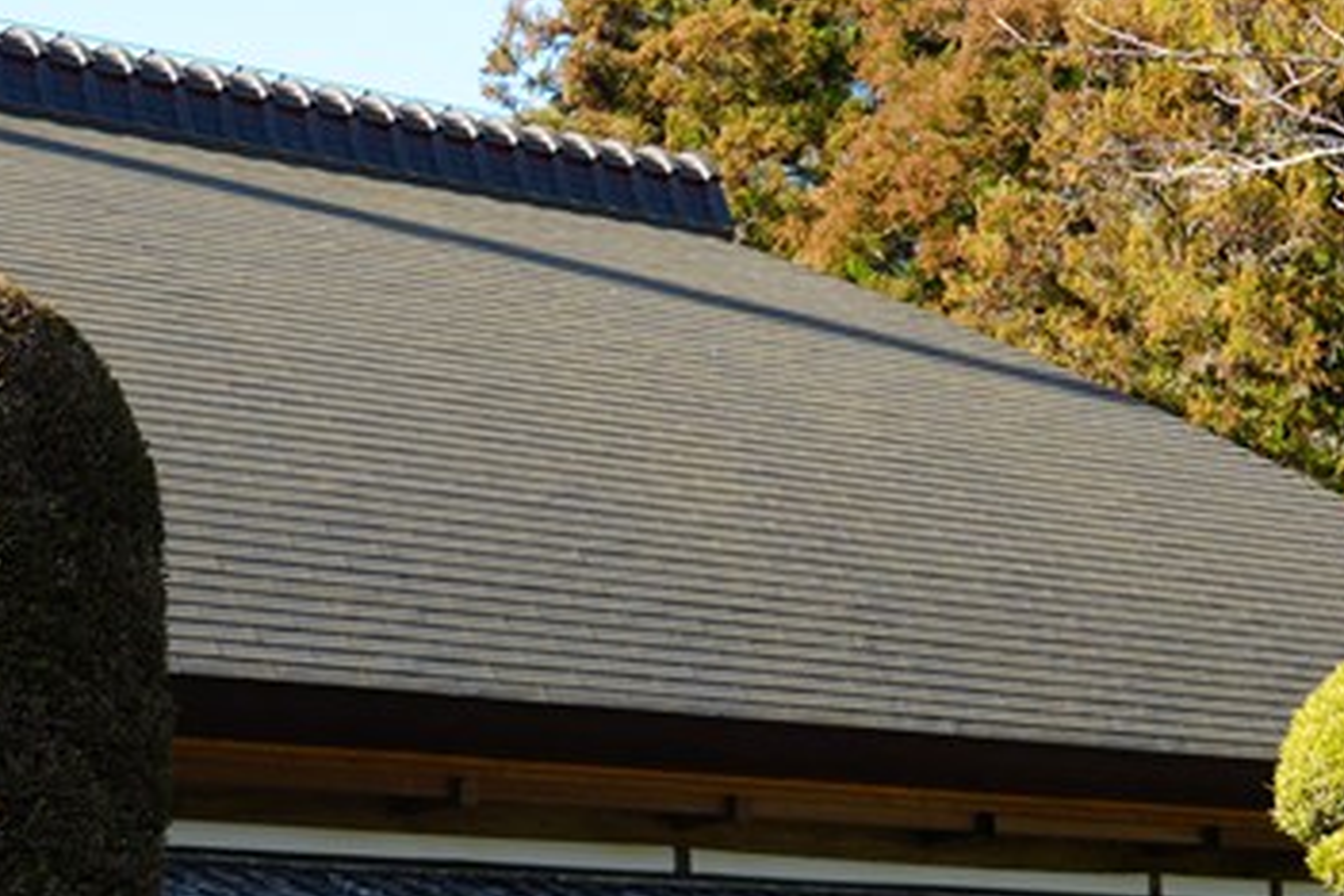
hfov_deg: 20.0
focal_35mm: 102
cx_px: 540
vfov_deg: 13.4
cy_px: 674
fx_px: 3808
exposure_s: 1/160
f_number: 4.5
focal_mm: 35
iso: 100
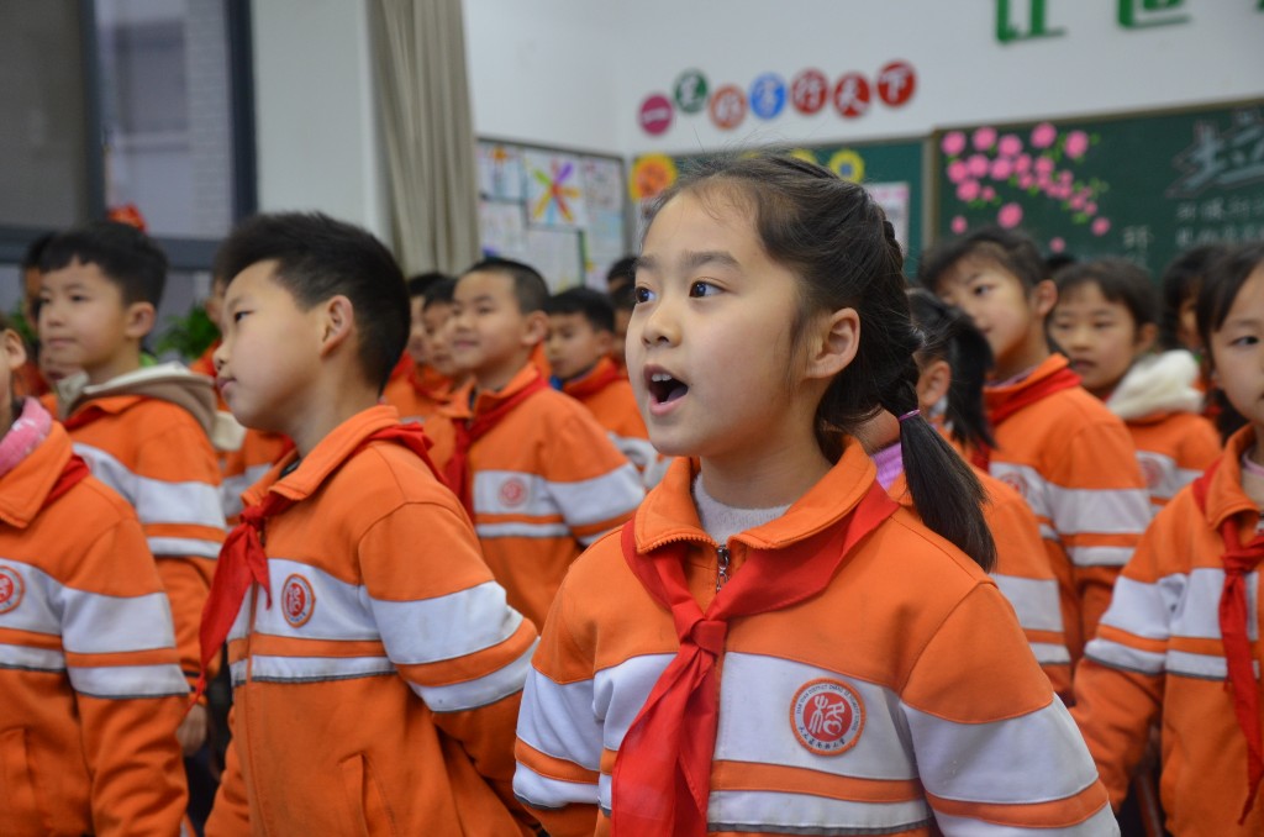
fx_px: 1997
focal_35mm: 57
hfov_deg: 35.1
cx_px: 632
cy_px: 418
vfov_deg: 23.7
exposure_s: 1/40
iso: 800
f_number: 4.2
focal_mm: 38
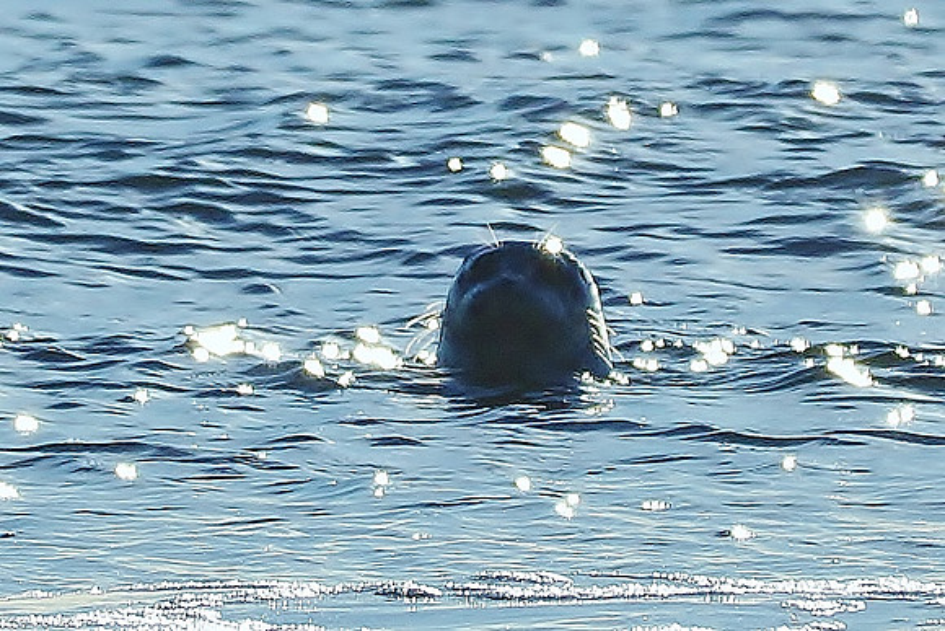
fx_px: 11815
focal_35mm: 450
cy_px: 316
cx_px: 472
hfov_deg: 4.6
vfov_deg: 3.1
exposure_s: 1/1250
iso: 100
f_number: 9
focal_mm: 300
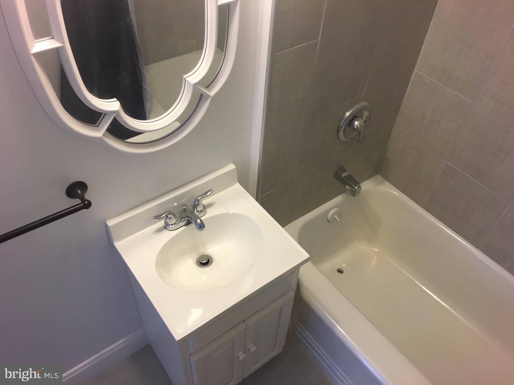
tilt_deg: -44.0
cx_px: 257
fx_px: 431
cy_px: 192
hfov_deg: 61.7
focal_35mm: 29
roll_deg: -3.4
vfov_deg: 48.2
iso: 50
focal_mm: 4.15
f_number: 2.2
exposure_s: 1/30
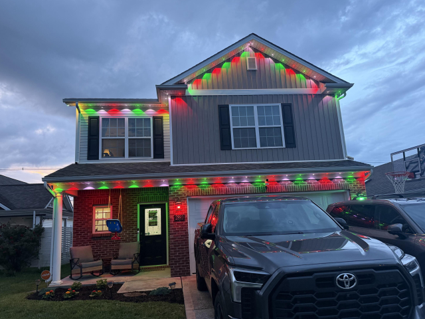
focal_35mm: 25
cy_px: 164
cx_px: 211
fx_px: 307
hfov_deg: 69.4
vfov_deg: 54.9
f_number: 1.78
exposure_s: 1/60
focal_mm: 6.76
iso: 400
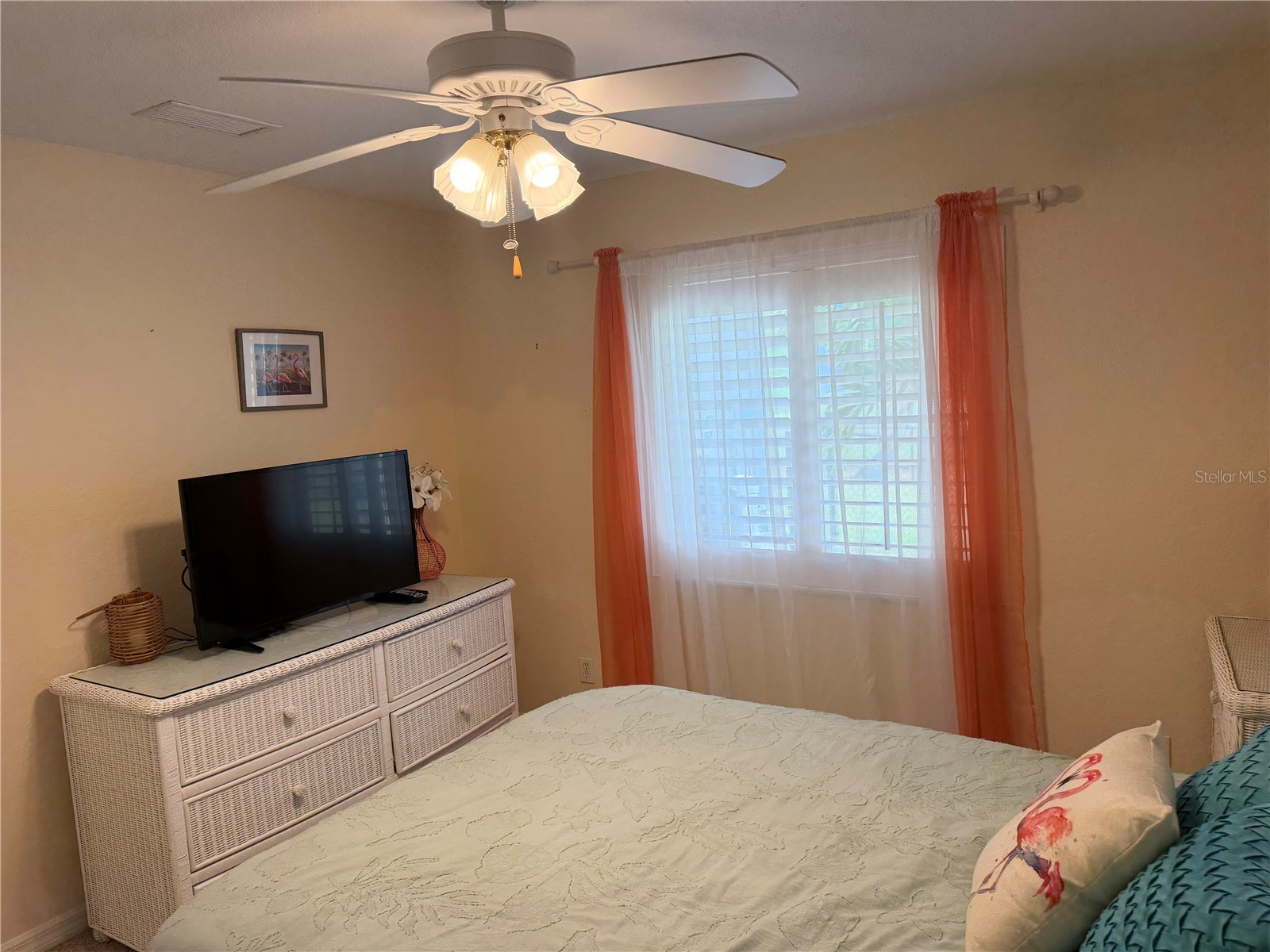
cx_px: 635
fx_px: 881
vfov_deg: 56.8
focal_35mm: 24
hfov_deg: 71.6
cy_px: 476
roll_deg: +3.7
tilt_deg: -5.3
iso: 100
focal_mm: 6.76
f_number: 1.78
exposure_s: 1/181
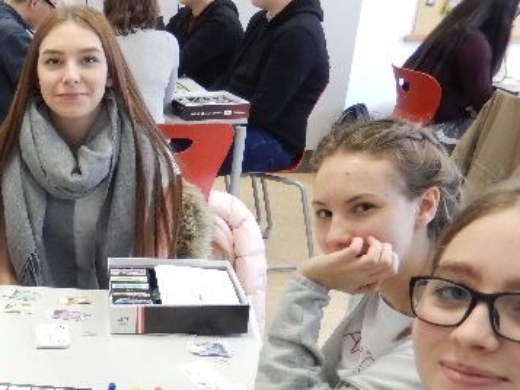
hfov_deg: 32.4
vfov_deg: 25.1
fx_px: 842
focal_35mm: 56
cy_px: 374
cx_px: 36
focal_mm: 4.5
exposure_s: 1/50
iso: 400
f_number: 3.4
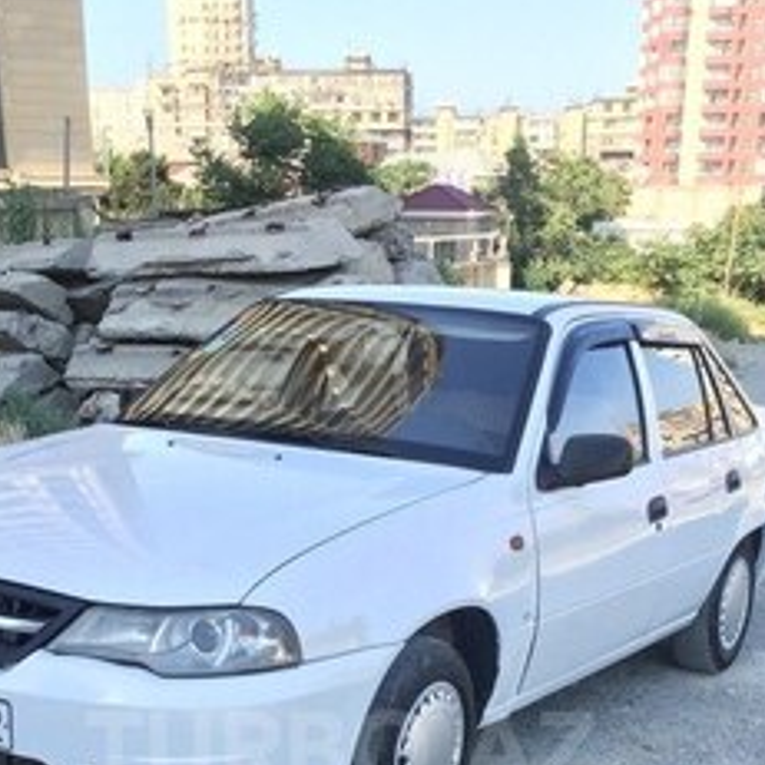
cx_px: 341
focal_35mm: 55
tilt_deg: -20.6
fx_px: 1375
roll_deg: +0.9
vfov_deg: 29.2
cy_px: 748
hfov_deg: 31.1
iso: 32
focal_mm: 4.15
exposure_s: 1/471
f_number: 2.2
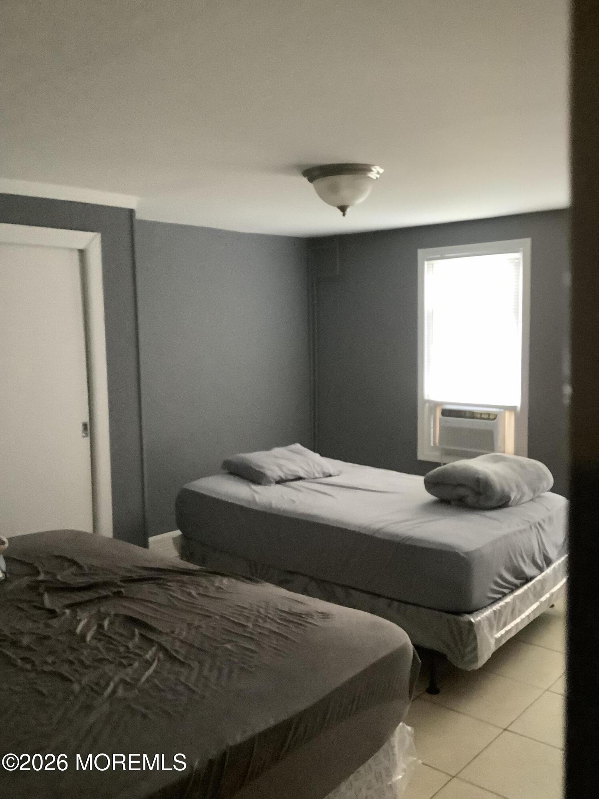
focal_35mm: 31
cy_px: 400
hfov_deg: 45.4
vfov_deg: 58.4
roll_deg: +0.8
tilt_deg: -5.5
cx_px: 300
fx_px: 715
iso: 500
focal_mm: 3.3
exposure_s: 1/30
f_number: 2.4
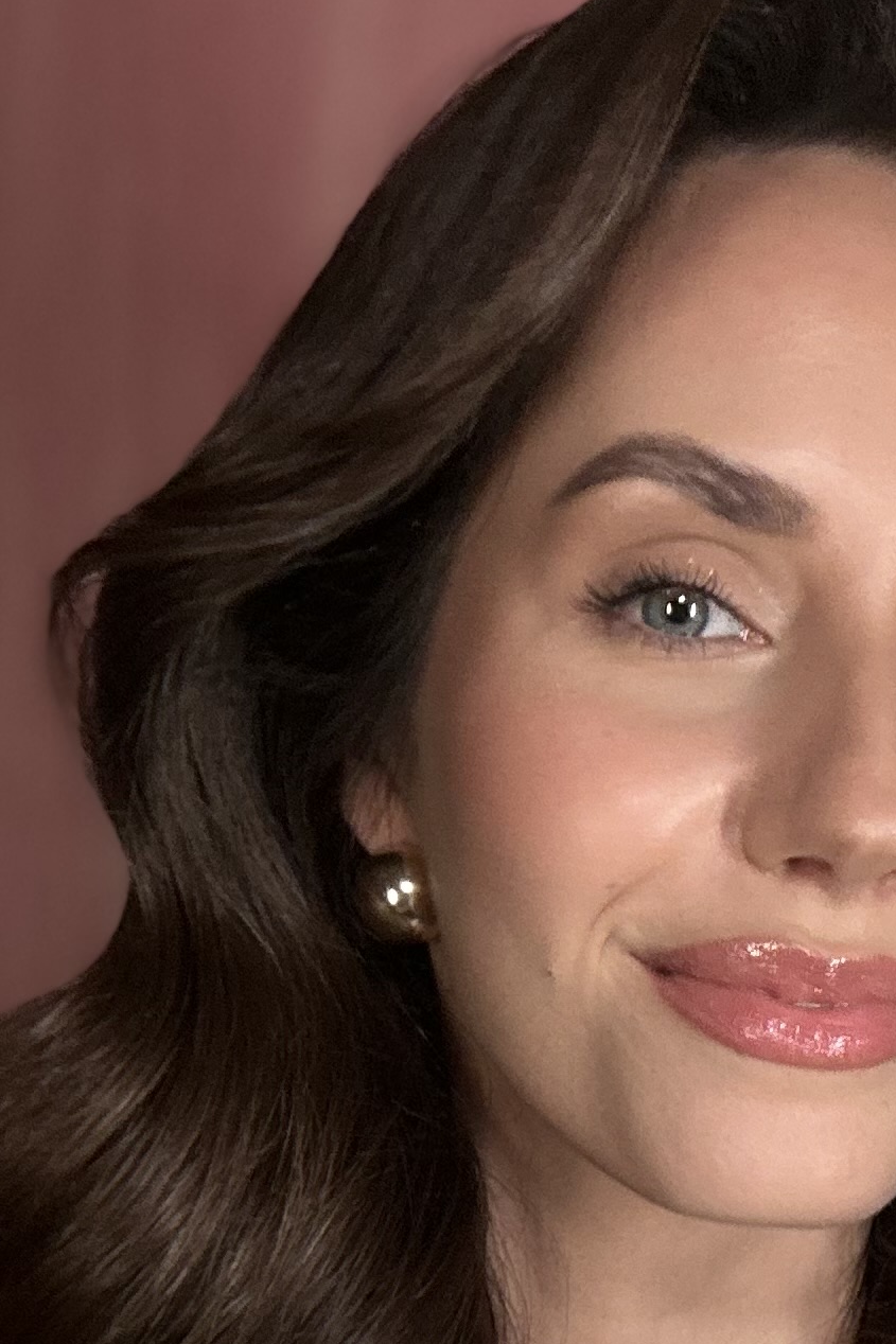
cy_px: 1376
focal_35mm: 76
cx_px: 549
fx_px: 2838
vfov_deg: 25.2
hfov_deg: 17.9
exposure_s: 1/95
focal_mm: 2.69
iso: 80
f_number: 1.9
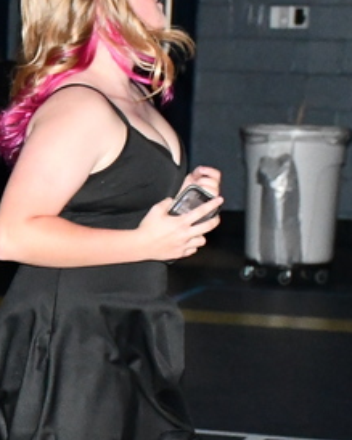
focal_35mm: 200
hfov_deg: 7.6
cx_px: -177
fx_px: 2606
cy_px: 359
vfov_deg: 9.6
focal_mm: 38
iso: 6400
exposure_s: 1/60
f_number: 4.2
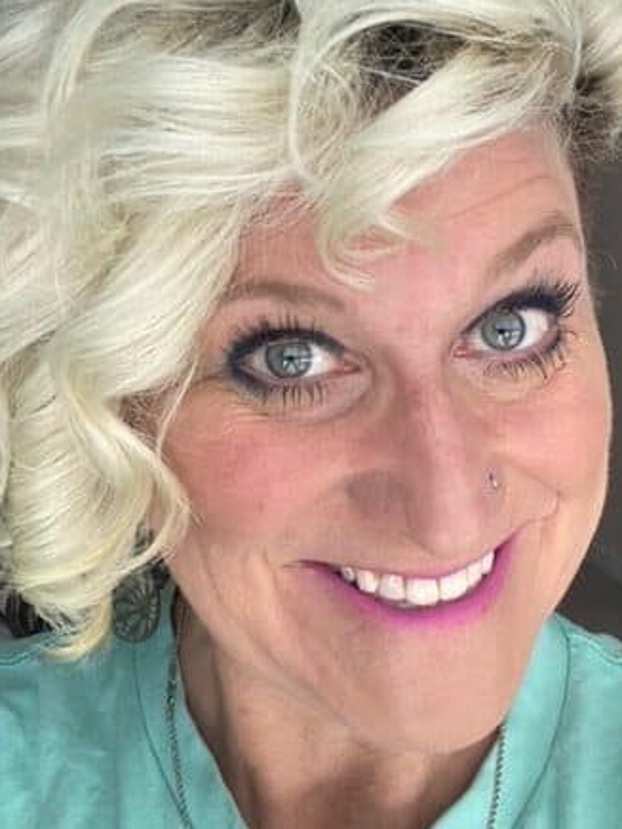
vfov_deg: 42.7
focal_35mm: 44
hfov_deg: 32.9
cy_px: 331
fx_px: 1054
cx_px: 314
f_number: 2.2
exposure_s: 1/122
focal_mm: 2.71
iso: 40
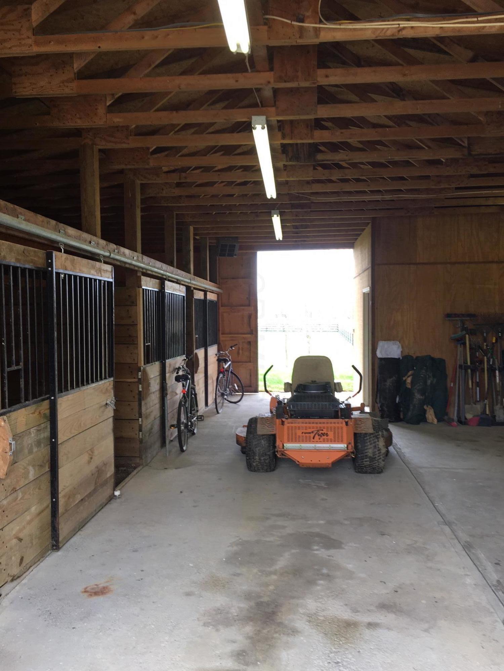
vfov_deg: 61.7
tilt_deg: -0.2
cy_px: 336
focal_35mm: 29
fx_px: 563
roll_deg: +1.3
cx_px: 252
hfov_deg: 48.2
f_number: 2.2
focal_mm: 4.15
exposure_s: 1/60
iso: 25
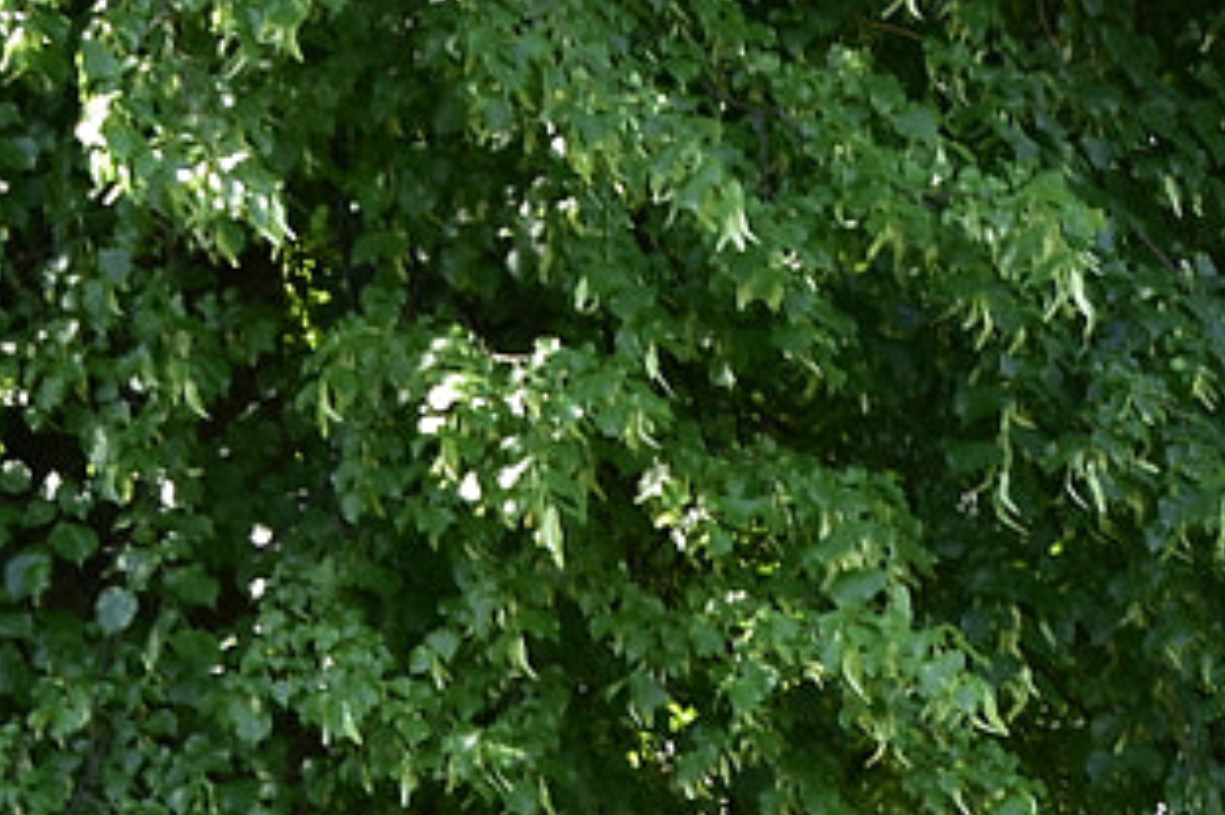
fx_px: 5781
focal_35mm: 170
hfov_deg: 12.0
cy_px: 1173
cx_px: 1154
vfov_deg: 7.9
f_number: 5
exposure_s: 1/100
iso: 250
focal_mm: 22
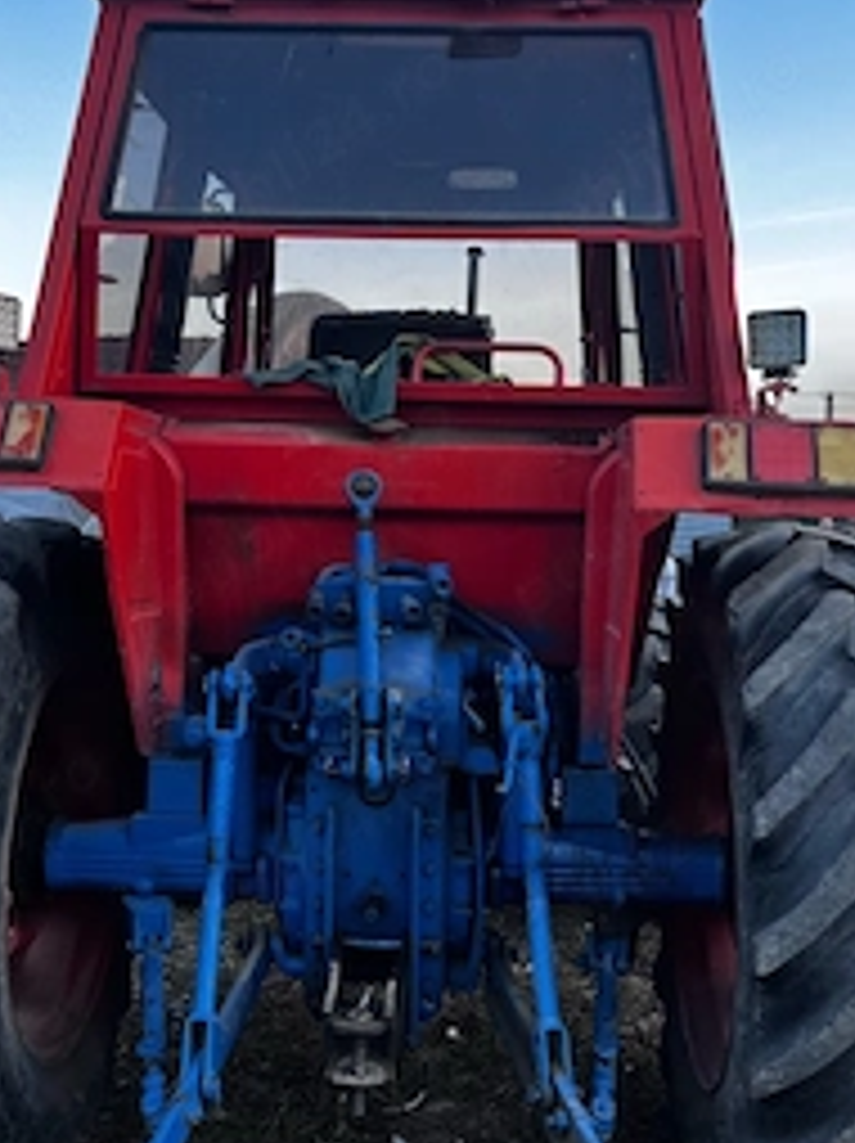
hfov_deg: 35.1
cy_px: 562
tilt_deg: -2.9
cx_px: 396
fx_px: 1353
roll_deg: +1.2
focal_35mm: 41
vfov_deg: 45.8
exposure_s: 1/122
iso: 64
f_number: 1.6
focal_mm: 5.1
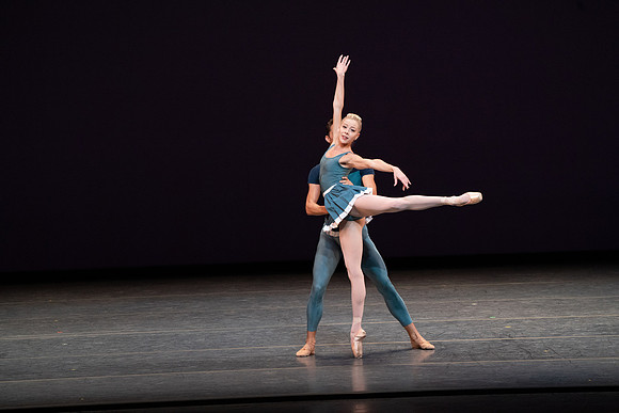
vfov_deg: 4.8
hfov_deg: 7.2
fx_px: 4901
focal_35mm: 285
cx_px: 310
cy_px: 206
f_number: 8
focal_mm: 285
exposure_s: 1/400
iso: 5000
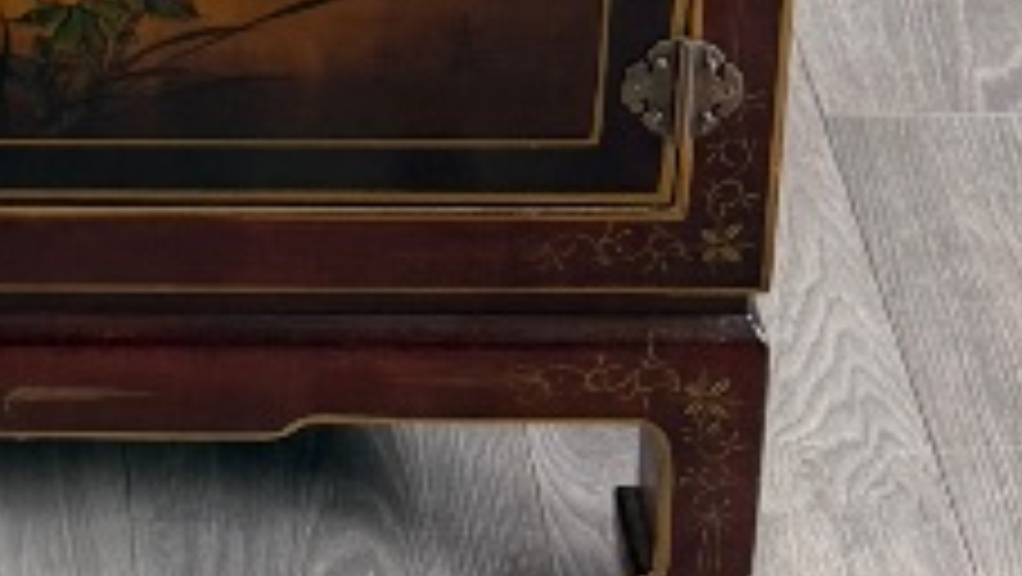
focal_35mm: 138
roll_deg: -0.7
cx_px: -167
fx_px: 3742
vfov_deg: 7.0
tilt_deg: -16.7
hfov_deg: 15.1
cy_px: -1652
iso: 125
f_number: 1.78
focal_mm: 6.76
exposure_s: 1/50
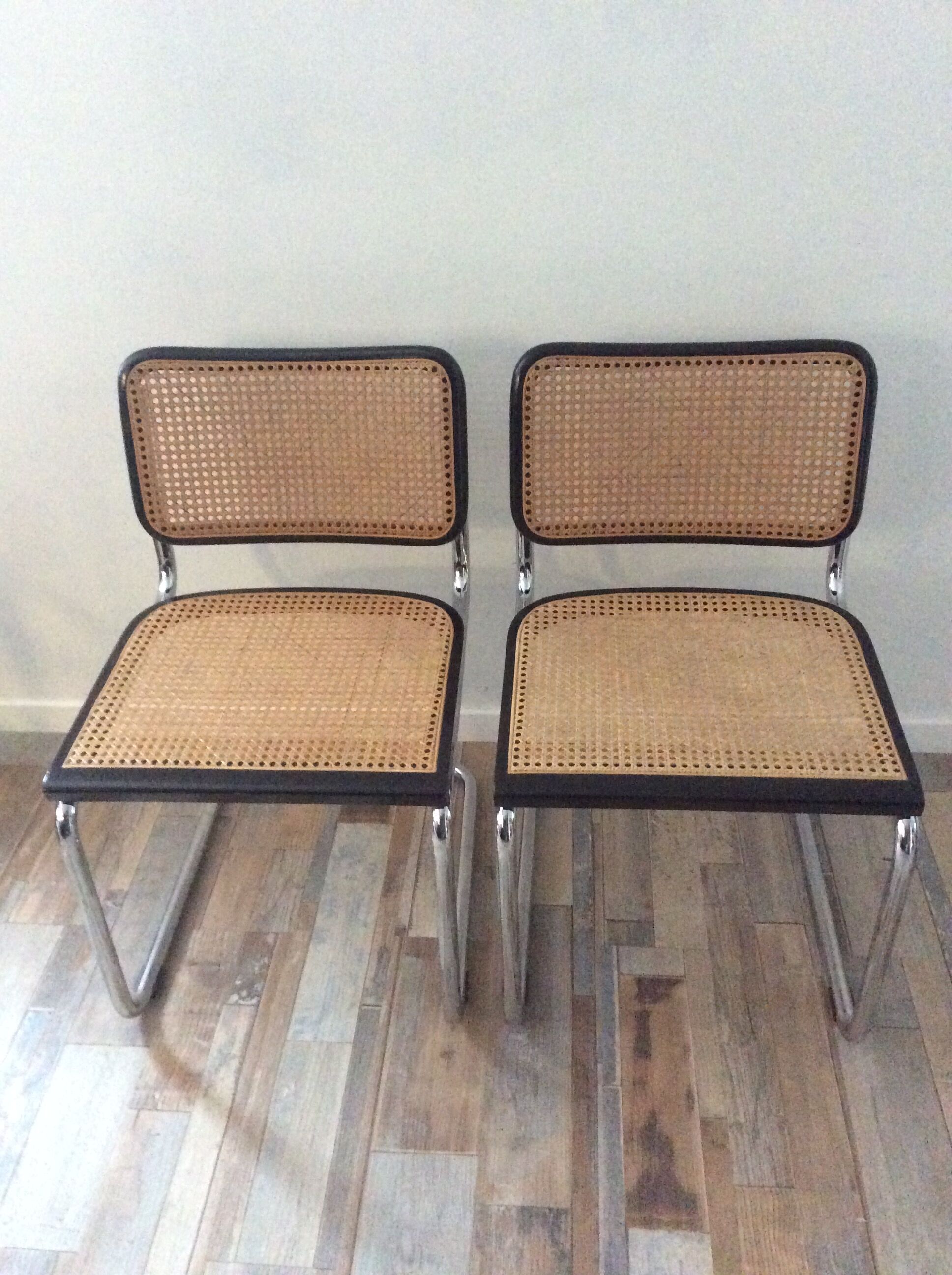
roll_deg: +3.5
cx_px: 476
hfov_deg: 44.1
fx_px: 1177
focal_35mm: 32
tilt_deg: -35.8
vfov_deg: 56.9
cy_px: 638
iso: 640
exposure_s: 1/17
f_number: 2.4
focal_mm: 3.3
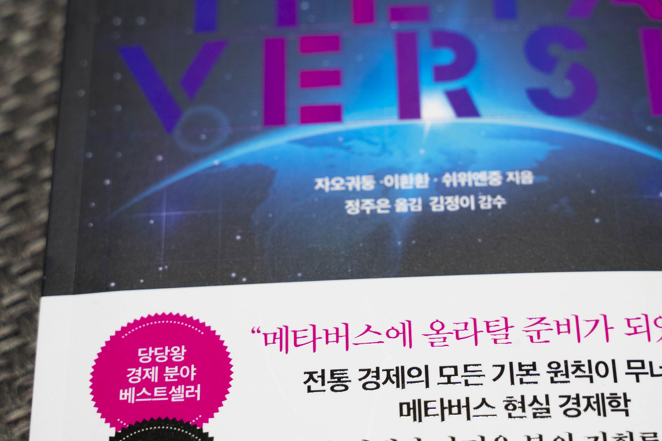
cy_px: 119
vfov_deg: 13.5
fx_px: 1856
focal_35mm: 101
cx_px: 392
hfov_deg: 20.2
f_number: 3.2
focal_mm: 41.8
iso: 125
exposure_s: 1/50
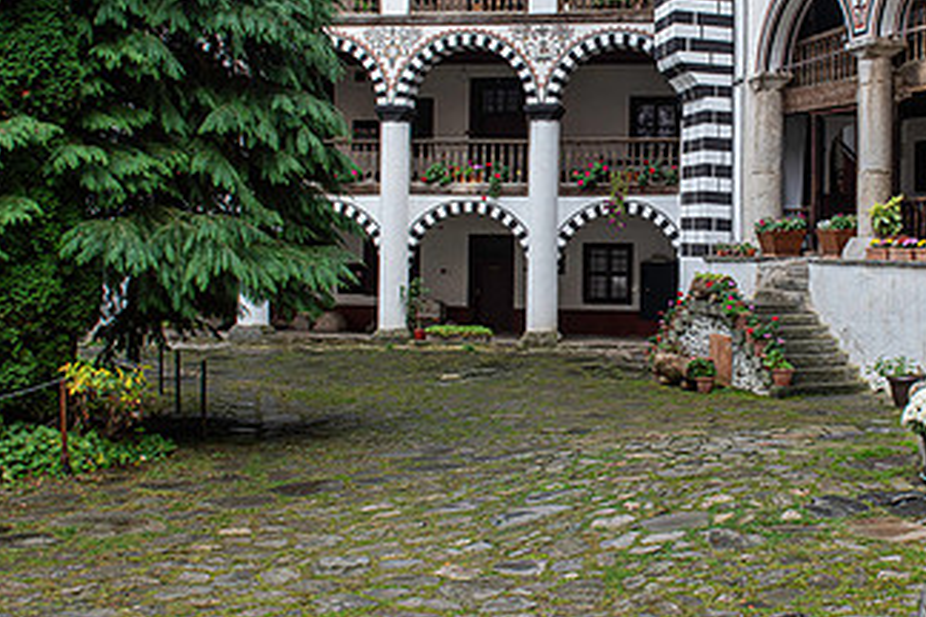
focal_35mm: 43
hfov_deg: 44.2
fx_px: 1106
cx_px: 677
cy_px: 247
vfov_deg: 31.1
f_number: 9
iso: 280
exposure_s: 1/60
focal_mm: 24
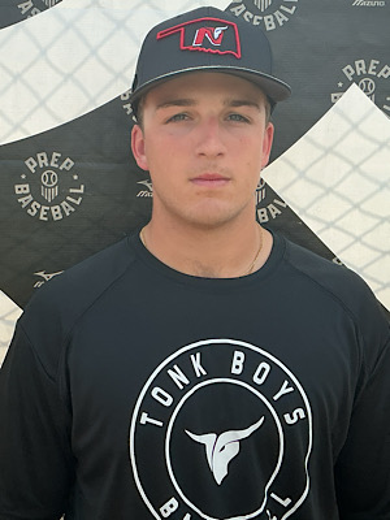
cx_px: 195
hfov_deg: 48.2
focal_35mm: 29
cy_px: 260
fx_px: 436
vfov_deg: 61.7
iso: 25
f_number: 1.8
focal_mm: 3
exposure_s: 1/1035
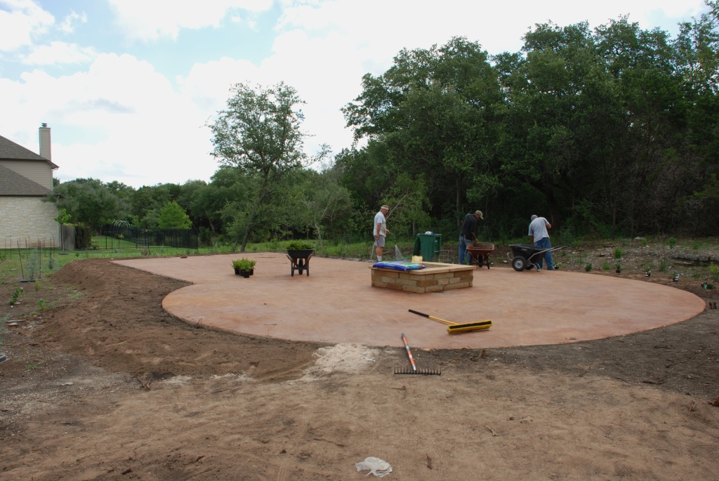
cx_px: 360
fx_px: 540
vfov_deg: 48.0
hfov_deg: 67.3
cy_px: 240
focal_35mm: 27
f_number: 6.3
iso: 100
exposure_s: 1/200
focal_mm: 18
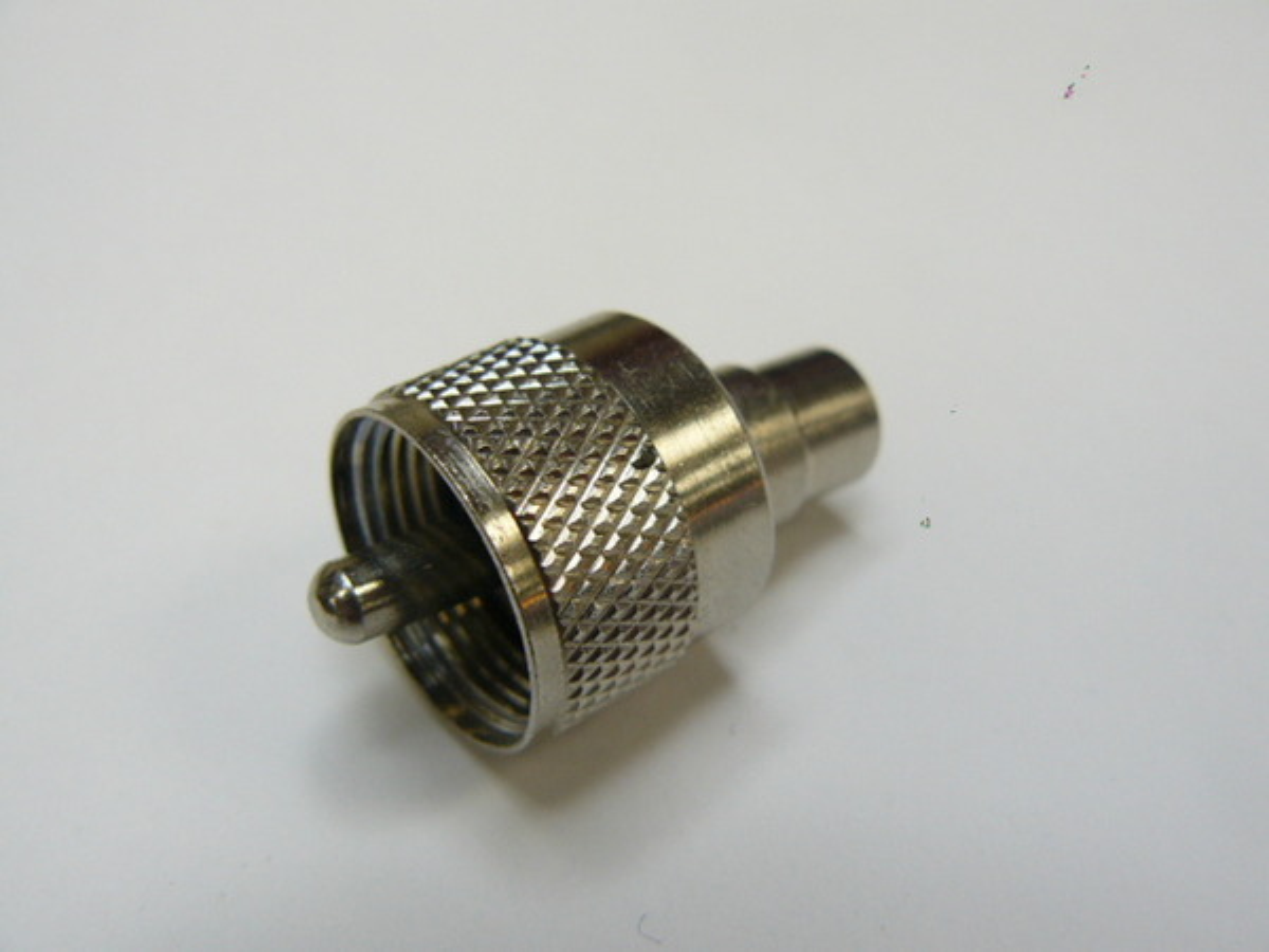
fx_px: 1320
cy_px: 476
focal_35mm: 36
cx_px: 634
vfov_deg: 39.7
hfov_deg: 51.4
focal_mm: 6
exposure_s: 1/30
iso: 100
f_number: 3.2
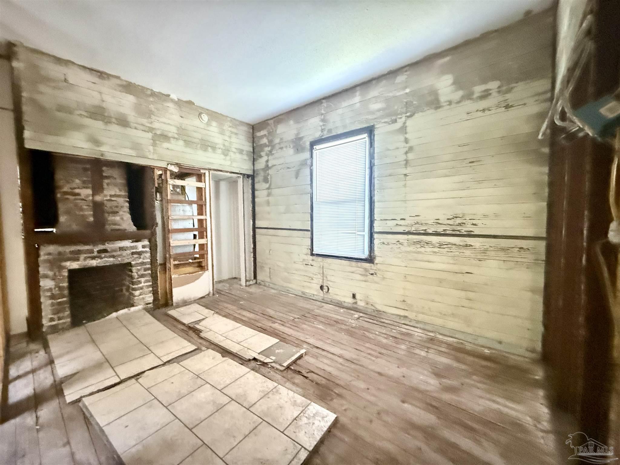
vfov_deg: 85.7
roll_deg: -0.4
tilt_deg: -1.8
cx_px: 310
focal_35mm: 14
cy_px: 232
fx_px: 251
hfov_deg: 102.1
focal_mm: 2.22
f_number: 2.2
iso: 3200
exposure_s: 1/30
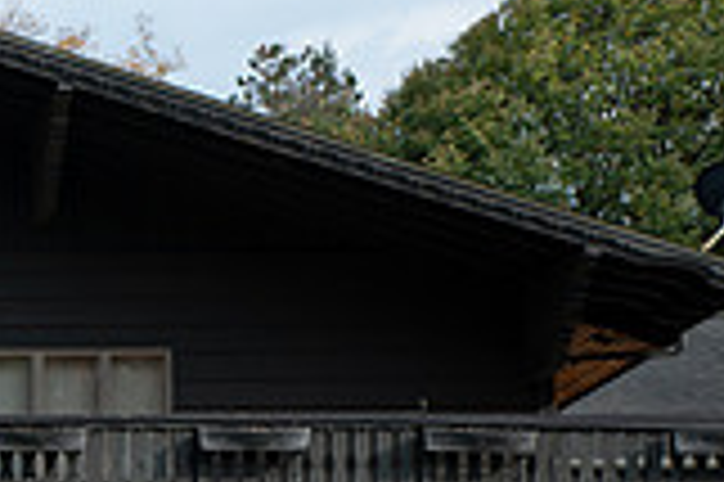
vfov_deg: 6.7
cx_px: -526
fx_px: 4098
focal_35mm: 204
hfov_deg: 9.6
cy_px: 603
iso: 400
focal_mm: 48
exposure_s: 1/200
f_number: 8
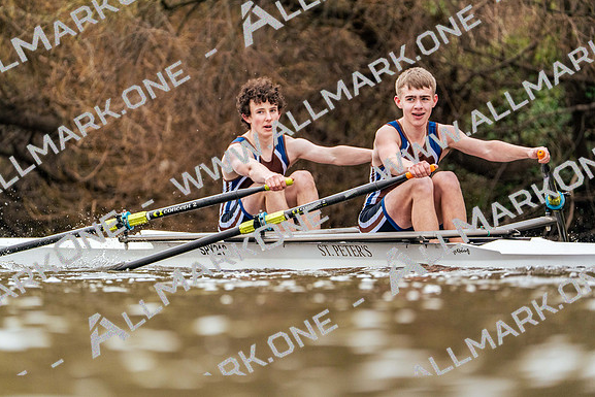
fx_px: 8513
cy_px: 198
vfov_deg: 2.7
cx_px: 298
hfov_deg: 4.0
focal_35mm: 515
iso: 2500
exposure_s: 1/2000
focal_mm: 512
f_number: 6.3
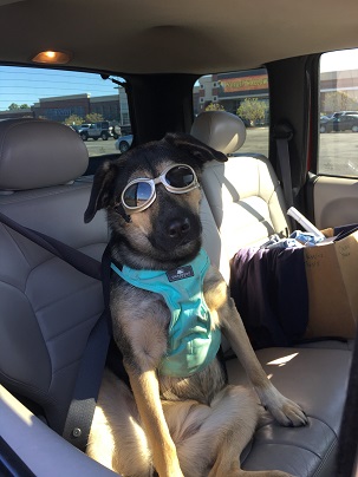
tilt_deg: -15.2
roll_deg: +1.6
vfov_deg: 61.7
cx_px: 179
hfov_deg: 48.2
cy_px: 238
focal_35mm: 29
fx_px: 400
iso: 32
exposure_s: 1/120
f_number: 2.2
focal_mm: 4.15
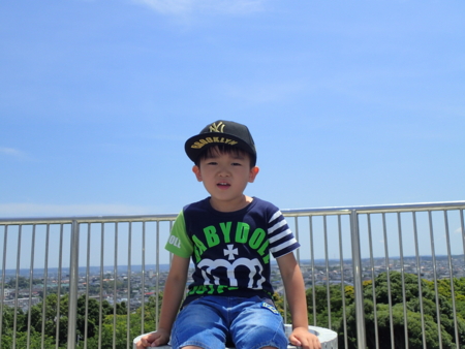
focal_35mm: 40
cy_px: 174
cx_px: 232
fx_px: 538
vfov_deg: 36.0
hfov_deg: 46.8
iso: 100
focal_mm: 7.34
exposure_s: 1/125
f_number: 11
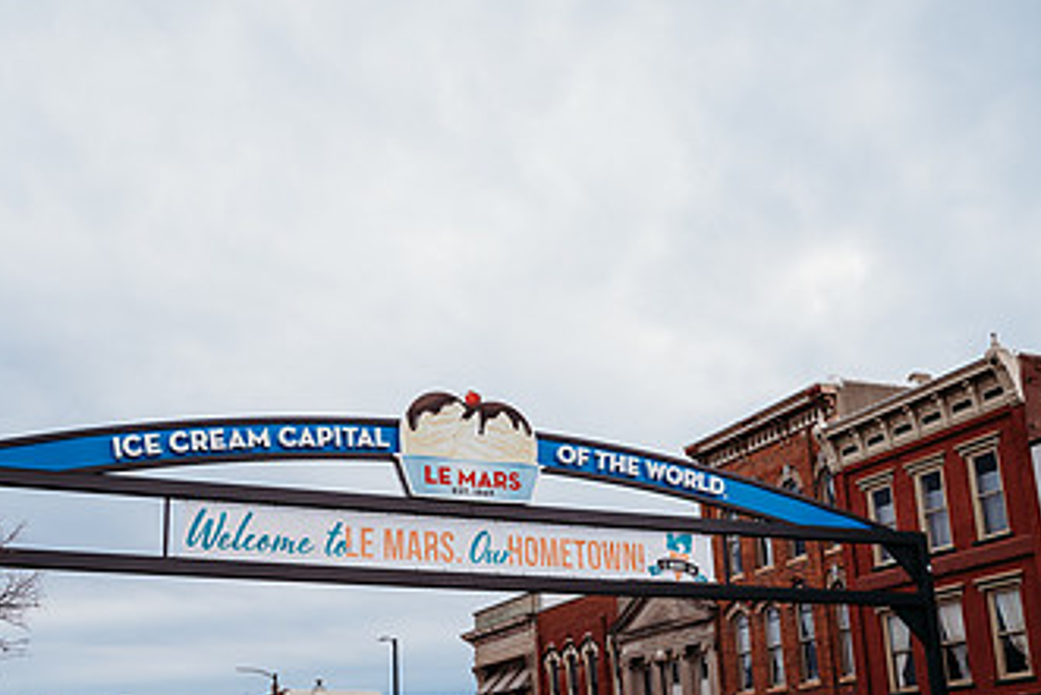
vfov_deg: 31.7
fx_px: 1215
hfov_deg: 46.2
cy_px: 445
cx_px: 443
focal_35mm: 42
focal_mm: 24
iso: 100
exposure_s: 1/160
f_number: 3.2
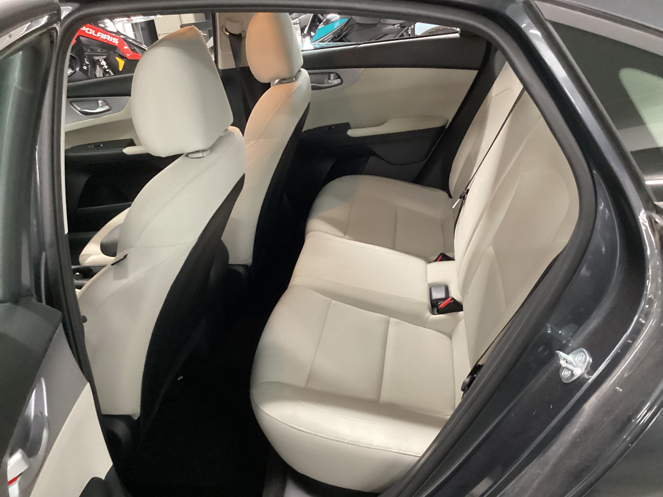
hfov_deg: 58.4
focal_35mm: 31
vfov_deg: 45.4
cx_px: 332
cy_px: 248
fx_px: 594
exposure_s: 1/25
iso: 500
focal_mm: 3.3
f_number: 2.4
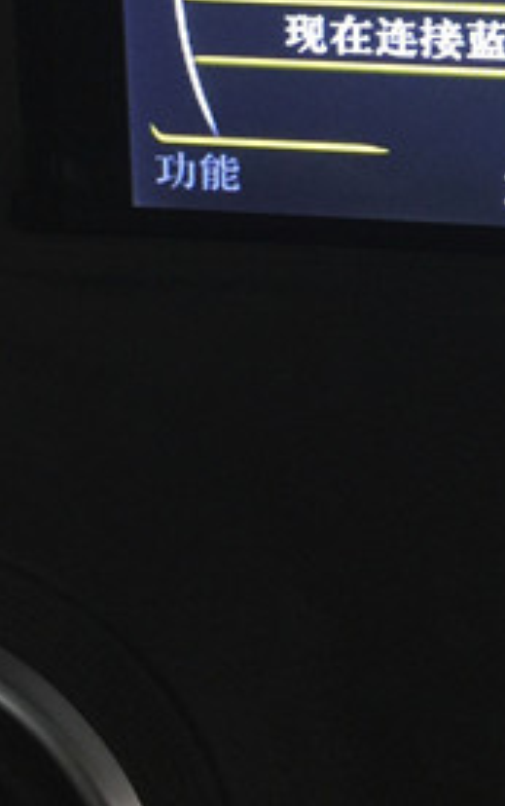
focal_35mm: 89
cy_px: 58
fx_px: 1956
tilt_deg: -13.7
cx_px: 607
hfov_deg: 14.3
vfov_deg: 22.6
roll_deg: -1.8
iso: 100
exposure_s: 1/10
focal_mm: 4.15
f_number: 2.2
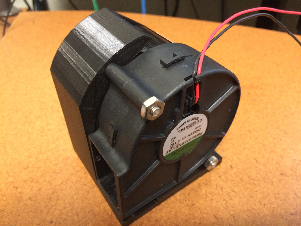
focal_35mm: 29
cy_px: 113
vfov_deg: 48.2
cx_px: 150
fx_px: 252
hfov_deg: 61.7
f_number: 2.2
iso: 320
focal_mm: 4.15
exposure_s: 1/20
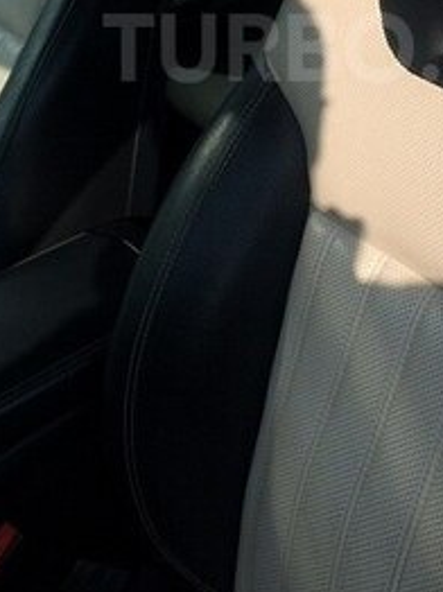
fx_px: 940
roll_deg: +5.4
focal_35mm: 55
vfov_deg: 33.0
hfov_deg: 26.2
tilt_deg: -23.1
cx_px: 335
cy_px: 47
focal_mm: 4.15
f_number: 2.2
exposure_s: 1/1414
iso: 32
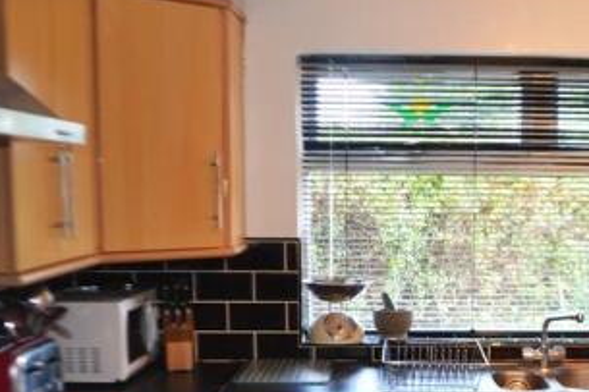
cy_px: 372
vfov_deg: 22.6
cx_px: 495
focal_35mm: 58
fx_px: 948
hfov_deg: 33.2
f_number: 3.5
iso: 720
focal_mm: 18
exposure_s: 1/60
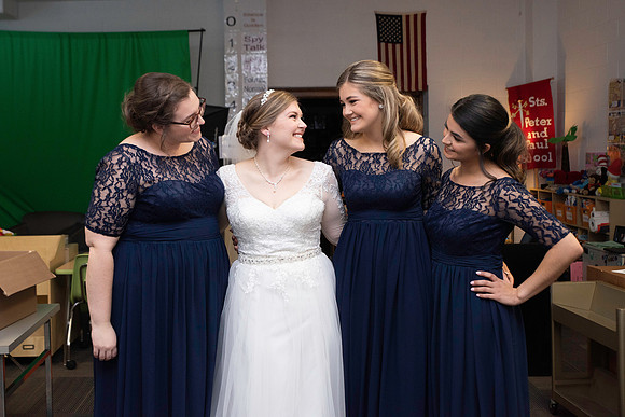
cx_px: 259
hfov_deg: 47.1
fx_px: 713
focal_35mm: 41
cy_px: 172
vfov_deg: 32.5
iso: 640
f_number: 4.5
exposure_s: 1/200
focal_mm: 35
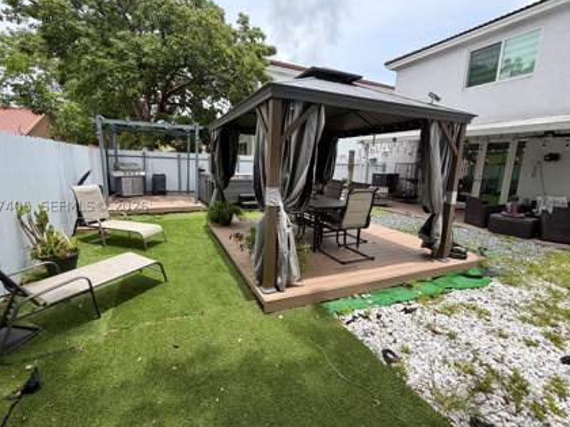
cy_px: 206
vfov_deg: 78.1
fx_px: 263
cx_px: 273
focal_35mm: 16
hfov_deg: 94.4
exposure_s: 1/770
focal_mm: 2.22
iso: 32
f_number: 2.2
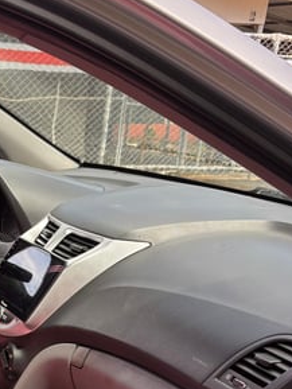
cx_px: -78
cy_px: 328
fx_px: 775
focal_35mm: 69
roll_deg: -2.4
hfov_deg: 19.8
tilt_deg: -20.9
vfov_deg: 27.4
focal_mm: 5.96
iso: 50
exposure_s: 1/550
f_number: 1.6
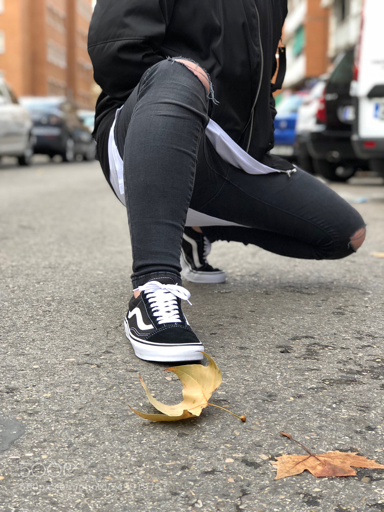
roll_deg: -1.1
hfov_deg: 25.7
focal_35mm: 57
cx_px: 192
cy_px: 256
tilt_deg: -6.4
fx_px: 843
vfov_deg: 33.8
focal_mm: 6.6
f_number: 2.8
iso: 32
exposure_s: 1/50
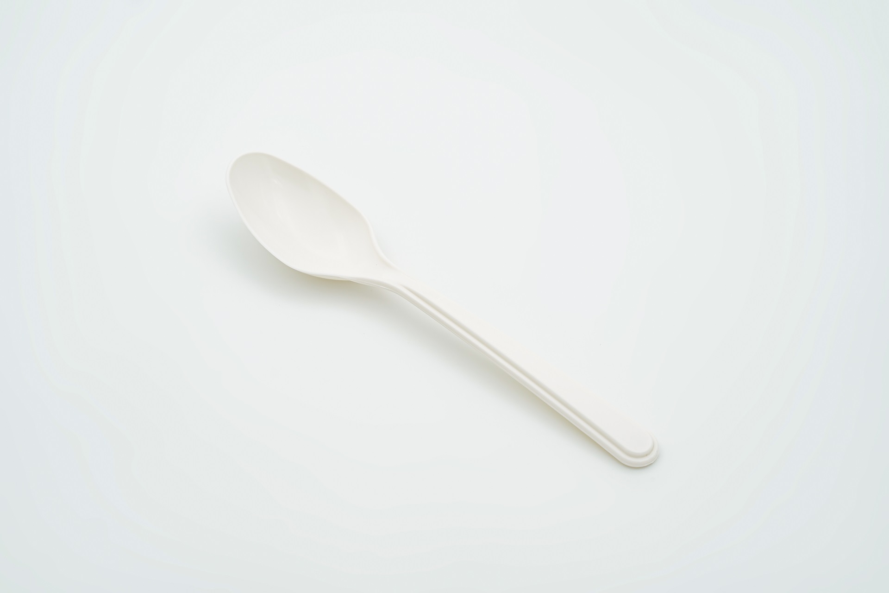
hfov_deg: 27.0
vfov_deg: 18.2
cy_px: 296
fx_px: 1852
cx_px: 444
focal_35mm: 75
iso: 80
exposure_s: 1/20
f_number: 16
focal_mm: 75
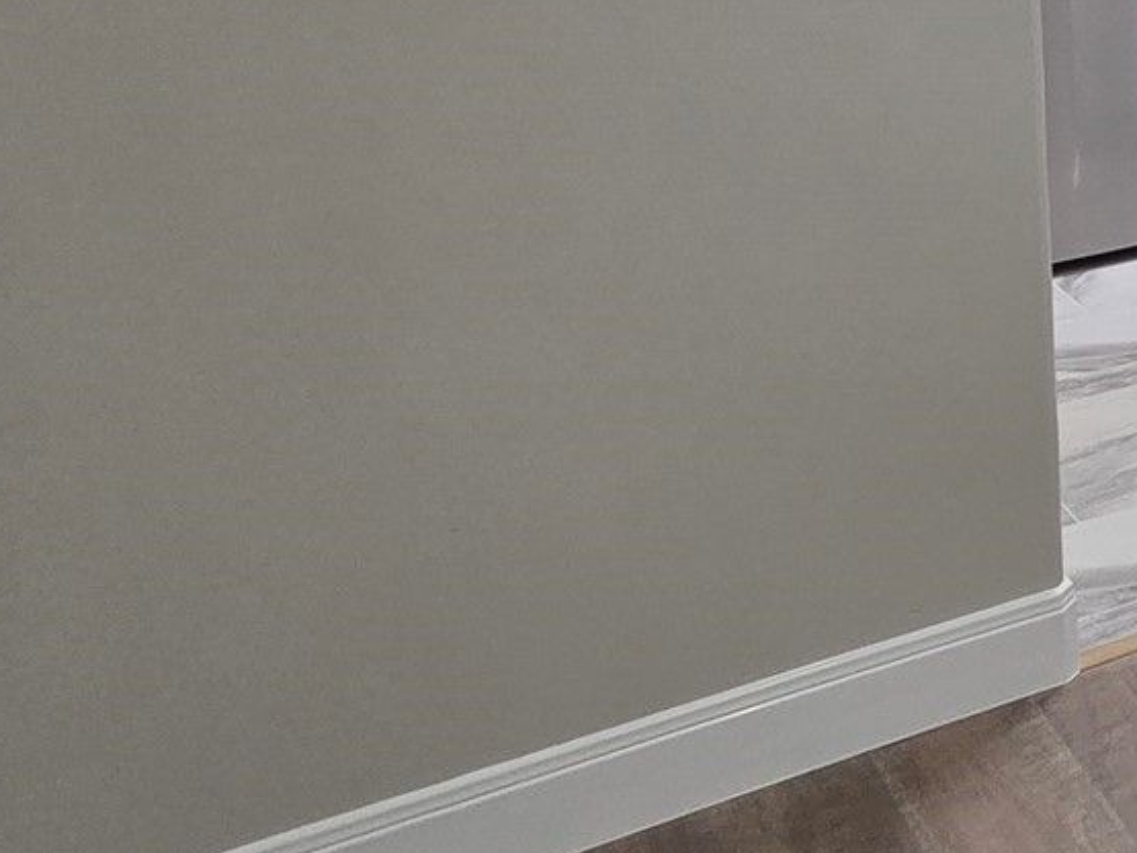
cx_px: 1940
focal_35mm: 48
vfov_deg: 27.3
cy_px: -121
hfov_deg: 23.9
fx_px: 1576
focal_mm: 2.2
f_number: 2.2
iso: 250
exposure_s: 1/120
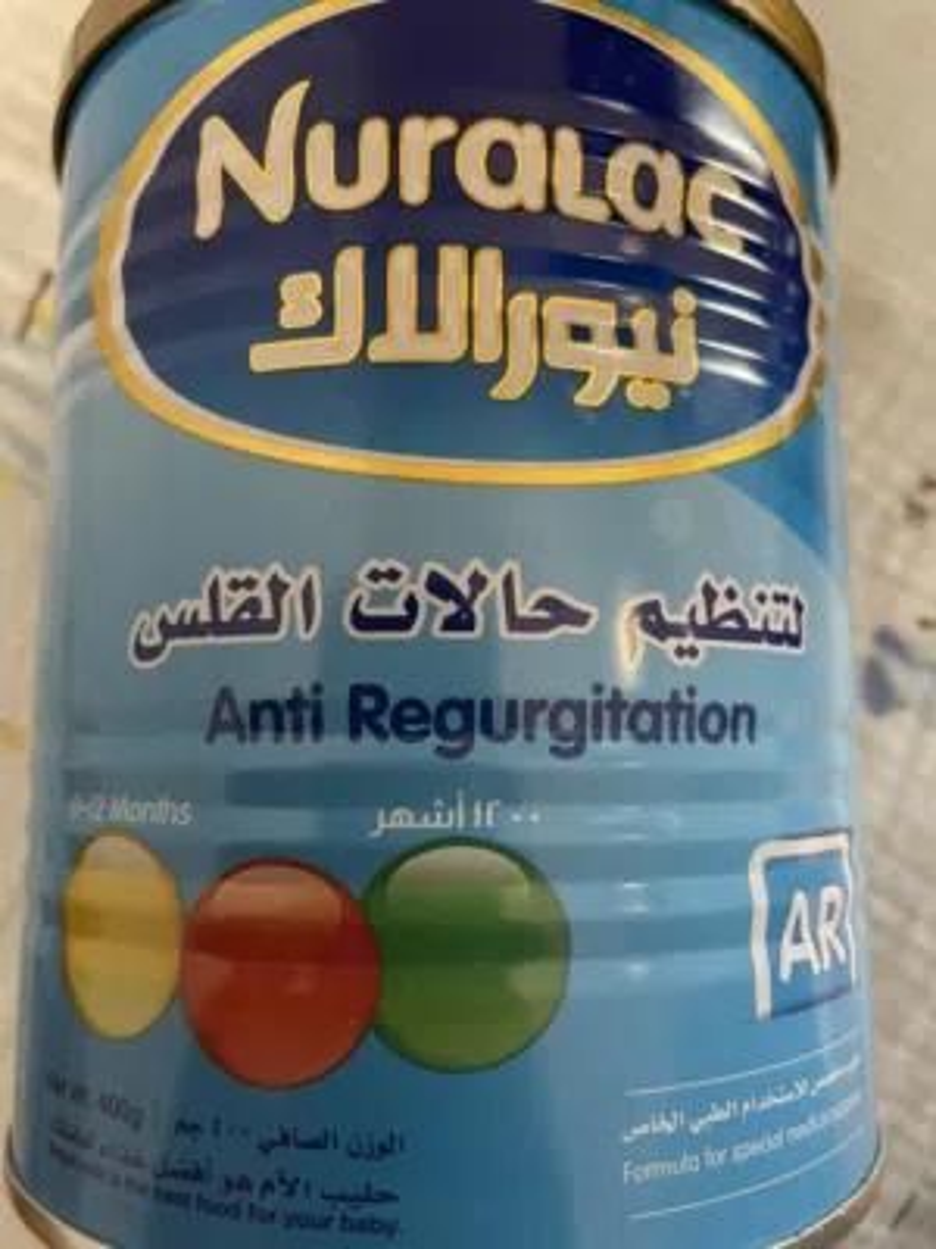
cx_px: 468
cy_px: 624
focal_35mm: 26
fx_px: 937
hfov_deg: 53.1
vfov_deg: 67.3
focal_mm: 4.2
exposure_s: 1/60
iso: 250
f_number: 1.6
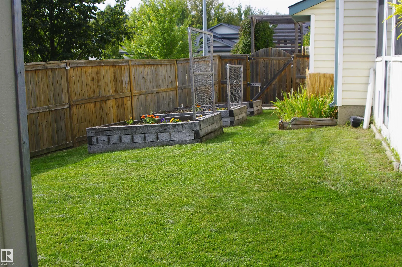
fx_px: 468
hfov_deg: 46.5
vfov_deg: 31.8
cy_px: 134
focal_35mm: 42
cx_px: 201
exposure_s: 1/250
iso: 200
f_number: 6.7
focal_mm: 28
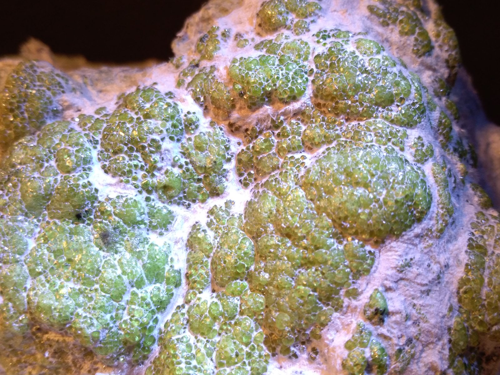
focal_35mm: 26
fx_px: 376
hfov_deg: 67.3
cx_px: 250
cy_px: 188
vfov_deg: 53.1
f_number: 2
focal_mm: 3.54
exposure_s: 1/100
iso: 180
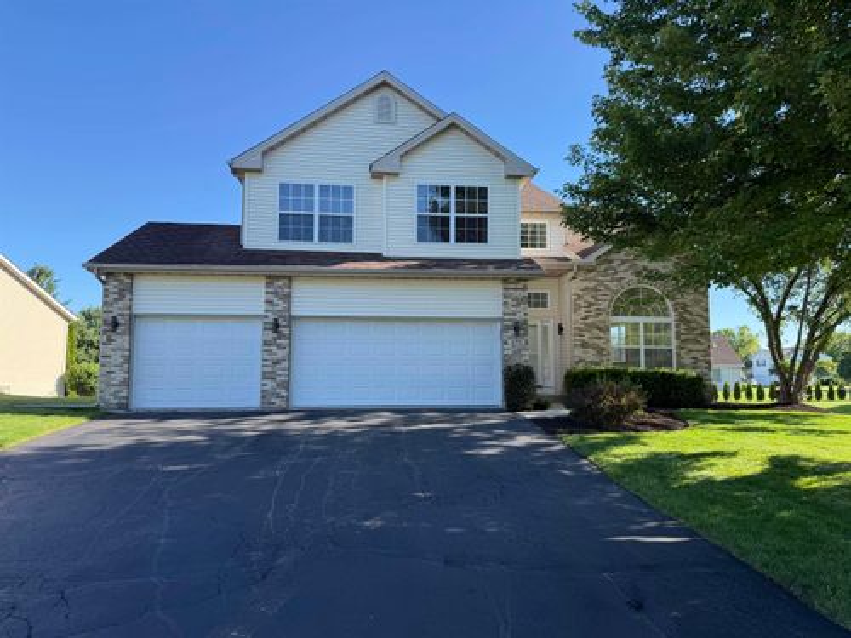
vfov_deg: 56.8
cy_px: 319
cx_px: 426
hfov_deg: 71.6
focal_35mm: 24
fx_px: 590
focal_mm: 6.76
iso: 80
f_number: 1.78
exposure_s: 1/1385
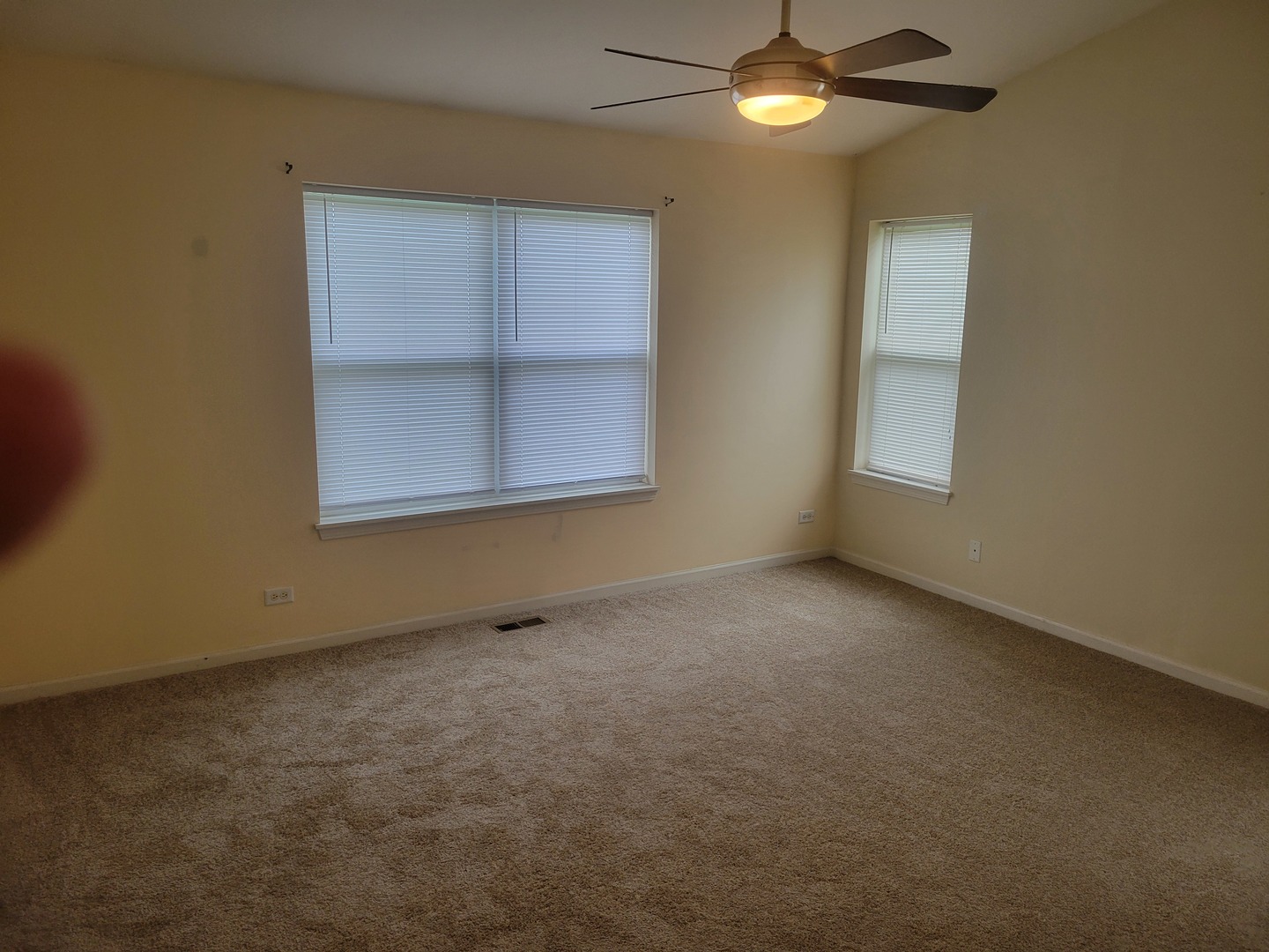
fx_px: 953
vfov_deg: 53.1
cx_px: 634
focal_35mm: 26
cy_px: 476
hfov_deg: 67.3
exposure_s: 1/120
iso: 125
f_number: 1.8
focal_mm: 5.4
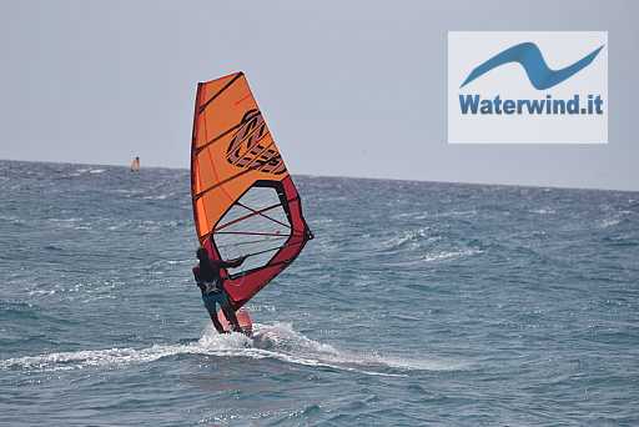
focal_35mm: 262
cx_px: 320
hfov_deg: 7.8
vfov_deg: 5.2
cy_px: 214
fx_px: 4662
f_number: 5
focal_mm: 175
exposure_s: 1/3200
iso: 250
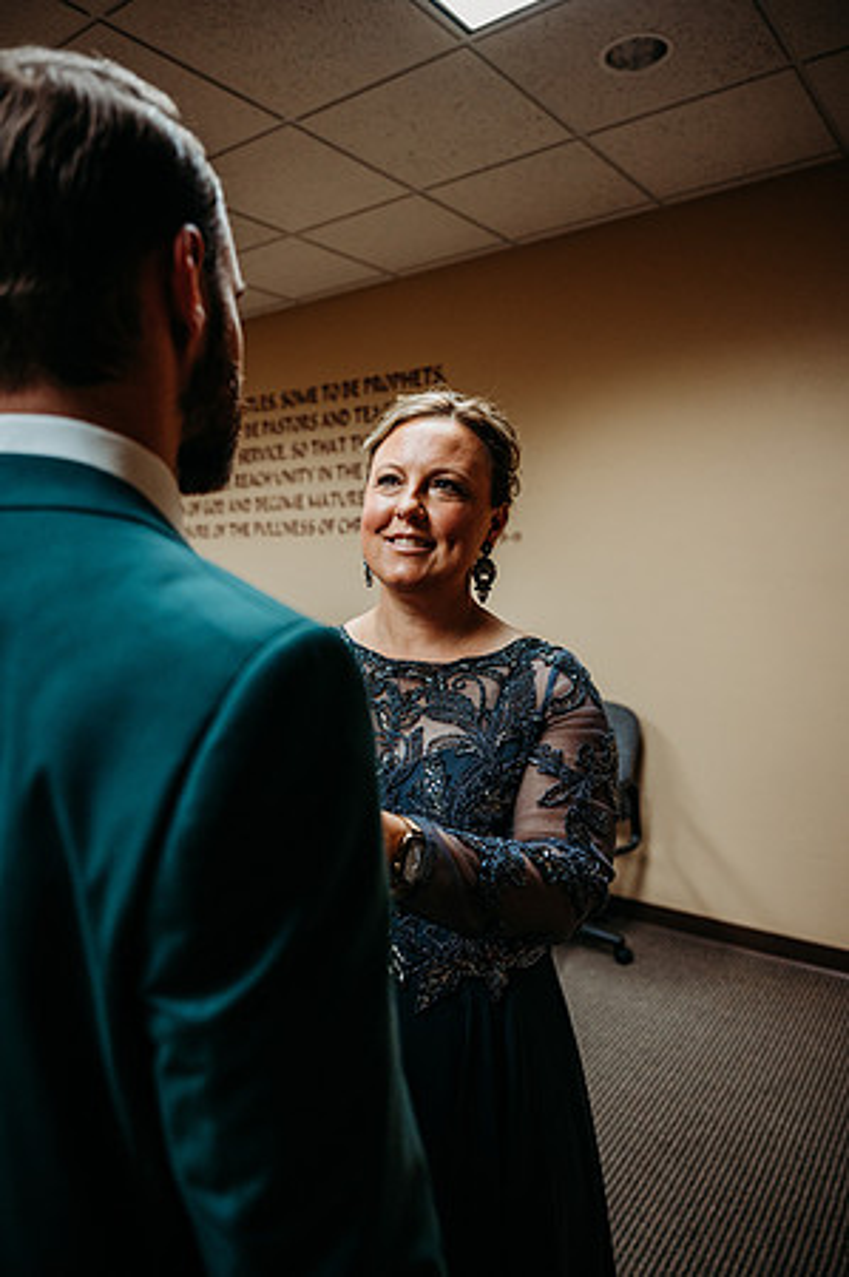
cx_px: 424
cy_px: 638
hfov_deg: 53.0
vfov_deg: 73.8
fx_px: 851
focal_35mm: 24
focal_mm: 24
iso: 2000
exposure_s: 1/320
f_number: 2.8
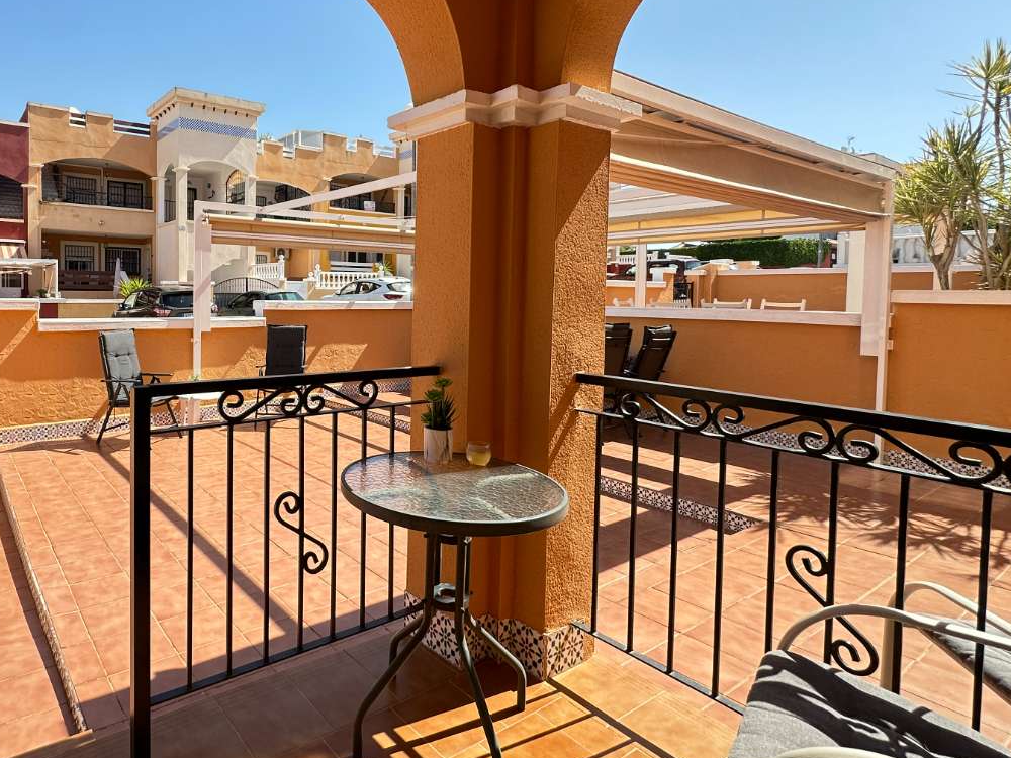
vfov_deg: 63.0
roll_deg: -1.1
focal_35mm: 21
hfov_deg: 76.0
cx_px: 321
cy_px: 314
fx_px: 613
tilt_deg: -2.0
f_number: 2.2
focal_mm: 2.22
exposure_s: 1/584
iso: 40
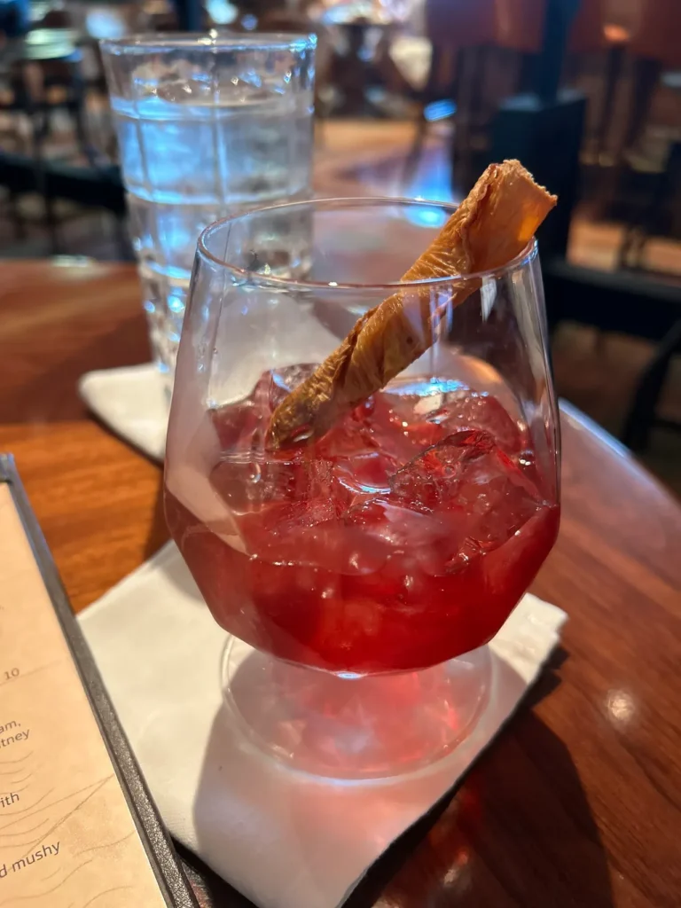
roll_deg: -0.5
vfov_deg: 67.3
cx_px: 340
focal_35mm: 26
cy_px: 454
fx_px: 682
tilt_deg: -33.3
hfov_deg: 53.1
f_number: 1.5
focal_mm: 5.7
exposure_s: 1/60
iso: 250
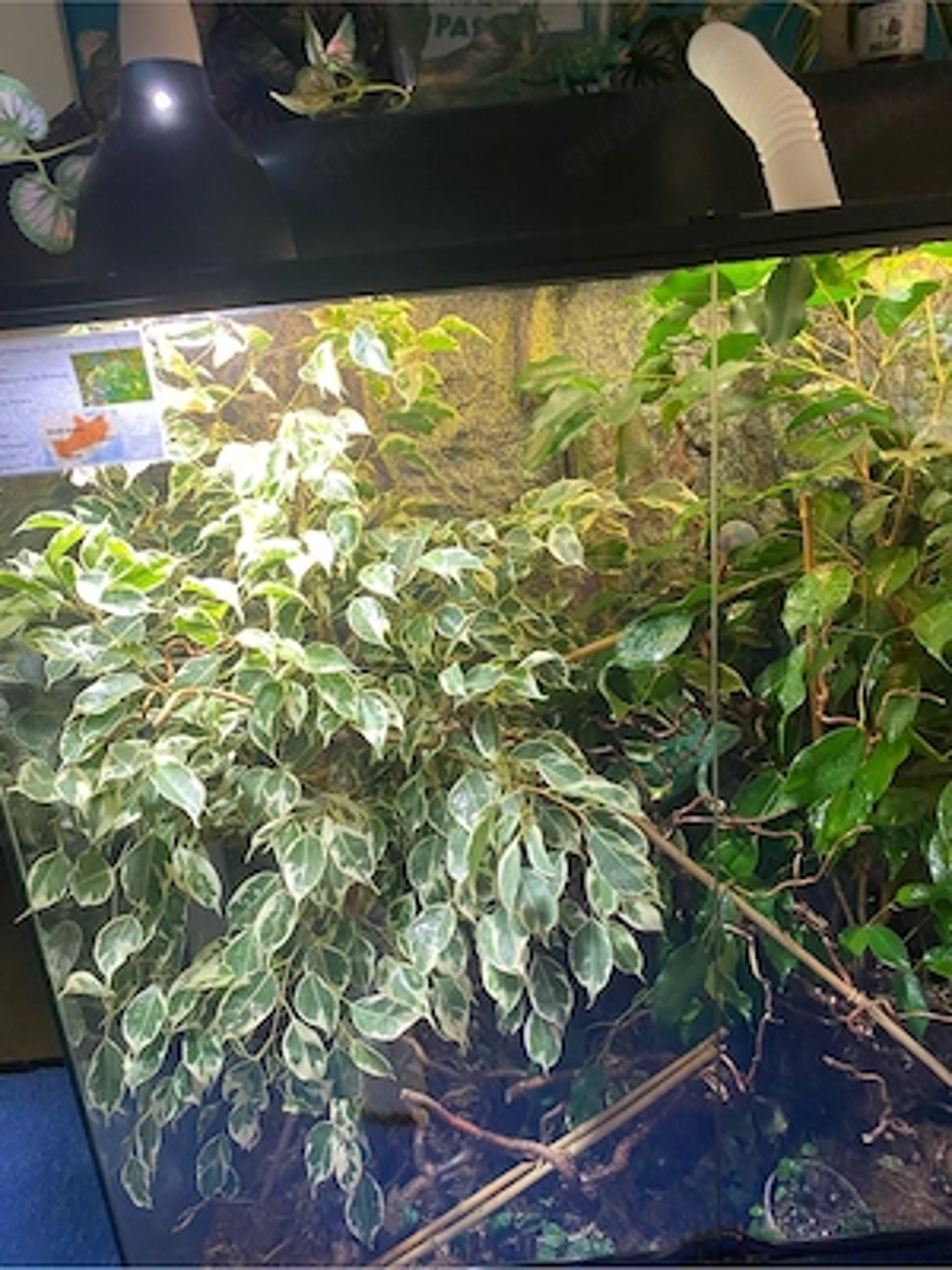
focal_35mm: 26
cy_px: 635
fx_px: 953
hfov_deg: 53.1
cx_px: 476
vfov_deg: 67.3
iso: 125
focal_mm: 4.25
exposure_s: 1/50
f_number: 1.8
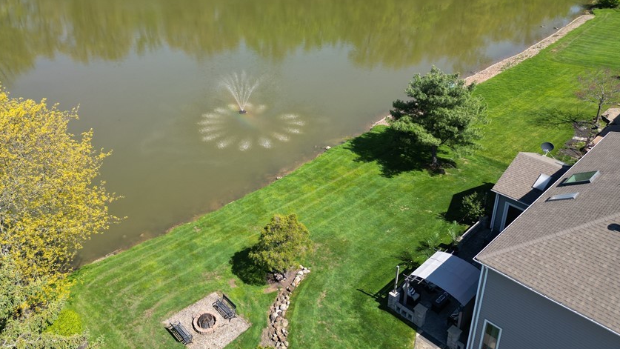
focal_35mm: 32
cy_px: 98
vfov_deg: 36.0
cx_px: 264
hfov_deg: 60.7
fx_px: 526
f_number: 1.7
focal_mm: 6.72
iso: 110
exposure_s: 1/1600
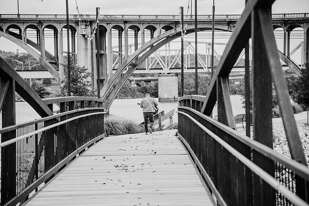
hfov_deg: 23.6
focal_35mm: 86
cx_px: 154
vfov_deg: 15.9
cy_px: 103
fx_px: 738
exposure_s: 1/800
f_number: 4
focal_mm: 86
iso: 320
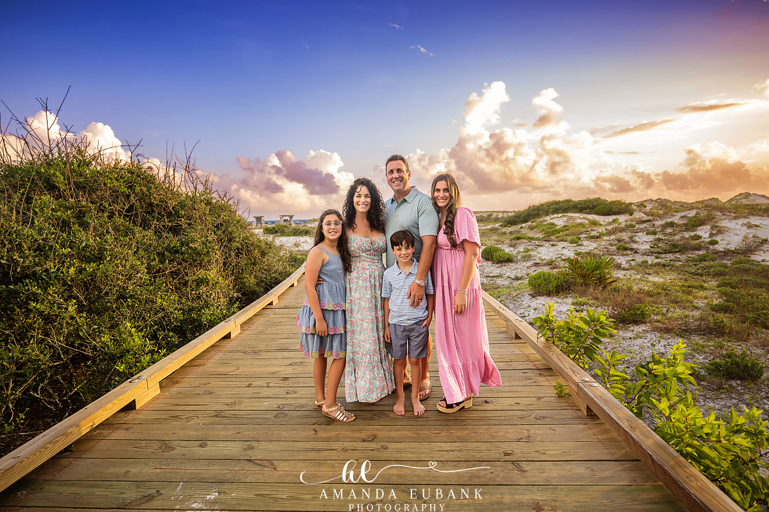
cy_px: 269
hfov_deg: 90.0
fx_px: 384
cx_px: 395
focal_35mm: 18
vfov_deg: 67.3
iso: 250
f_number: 2.8
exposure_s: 1/640
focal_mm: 17
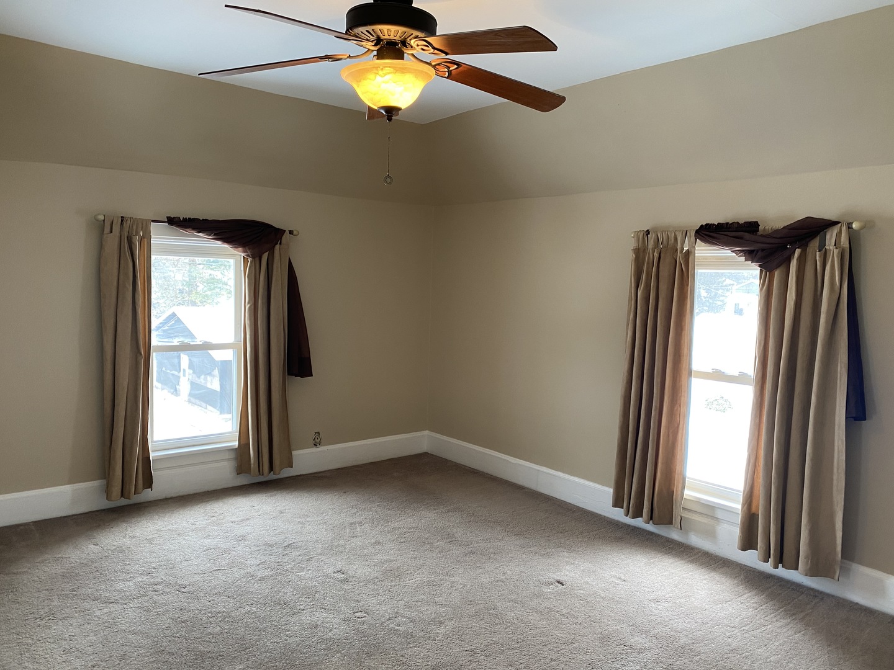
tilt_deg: -4.2
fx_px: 671
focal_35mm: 26
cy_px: 335
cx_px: 447
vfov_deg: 53.1
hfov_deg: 67.3
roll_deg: -2.5
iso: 100
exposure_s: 1/60
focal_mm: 4.25
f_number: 1.8
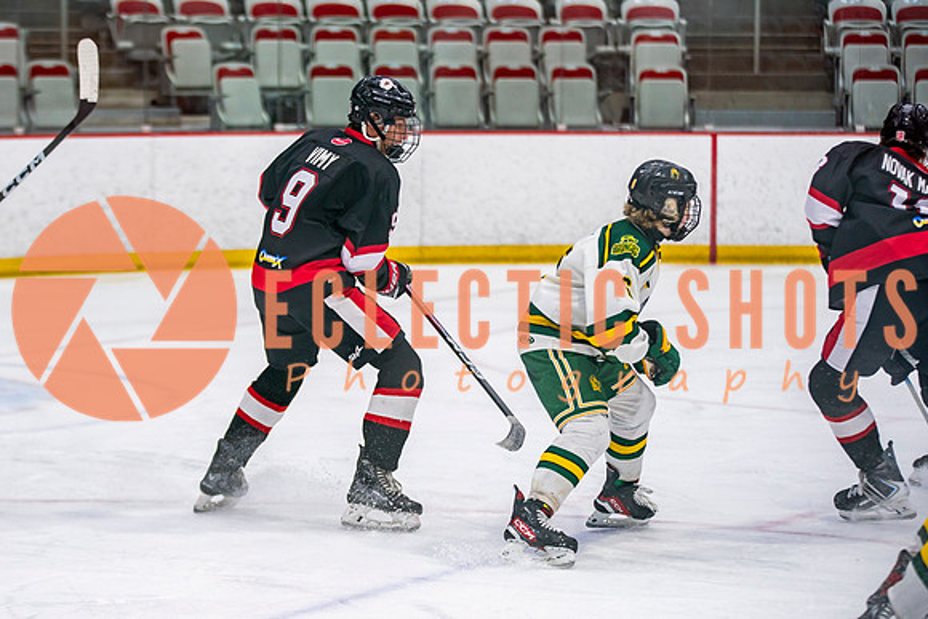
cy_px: 331
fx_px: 3857
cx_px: 328
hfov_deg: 13.7
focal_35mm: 150
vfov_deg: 9.2
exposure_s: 1/640
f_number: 2.8
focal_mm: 115
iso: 800
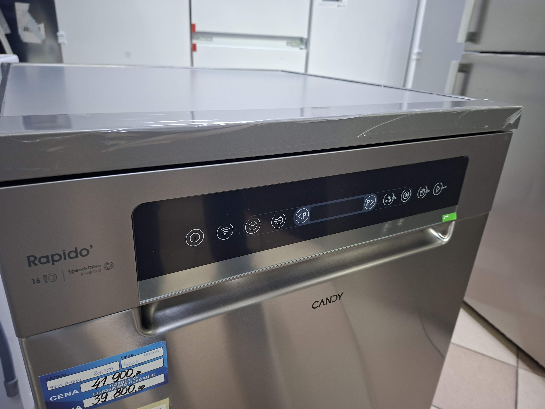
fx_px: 362
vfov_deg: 58.9
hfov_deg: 73.9
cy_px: 204
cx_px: 272
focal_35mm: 23
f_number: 1.8
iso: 400
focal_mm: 5.54
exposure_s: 1/33
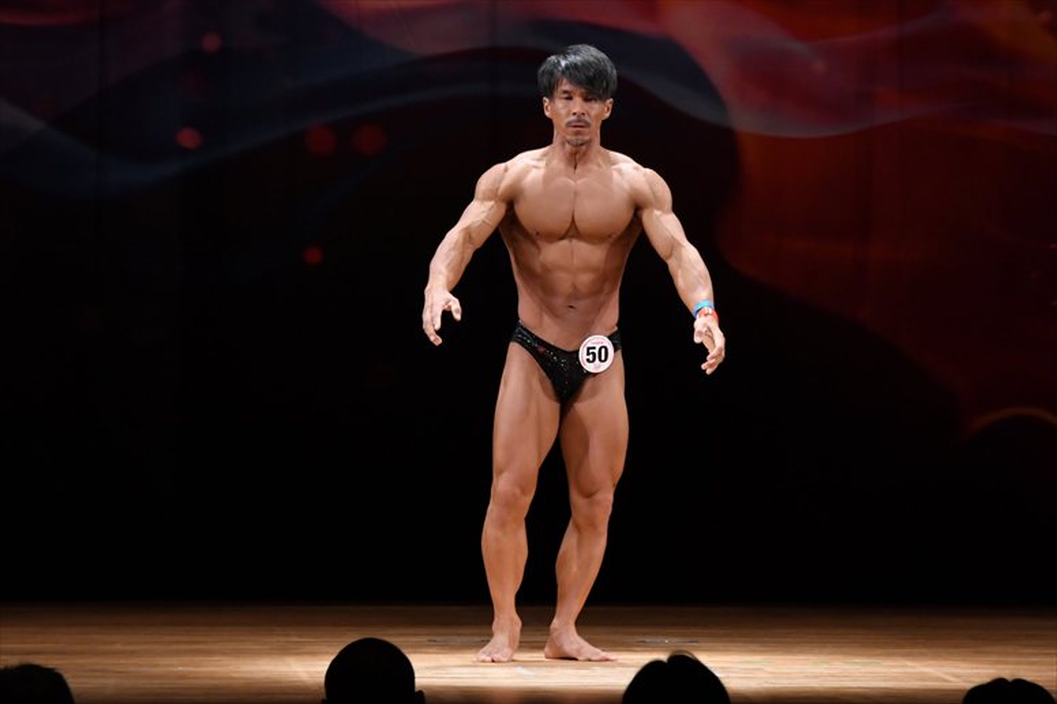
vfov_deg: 5.1
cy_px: 352
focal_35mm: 270
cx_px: 528
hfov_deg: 7.6
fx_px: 7924
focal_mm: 180
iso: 3200
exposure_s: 1/400
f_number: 5.6
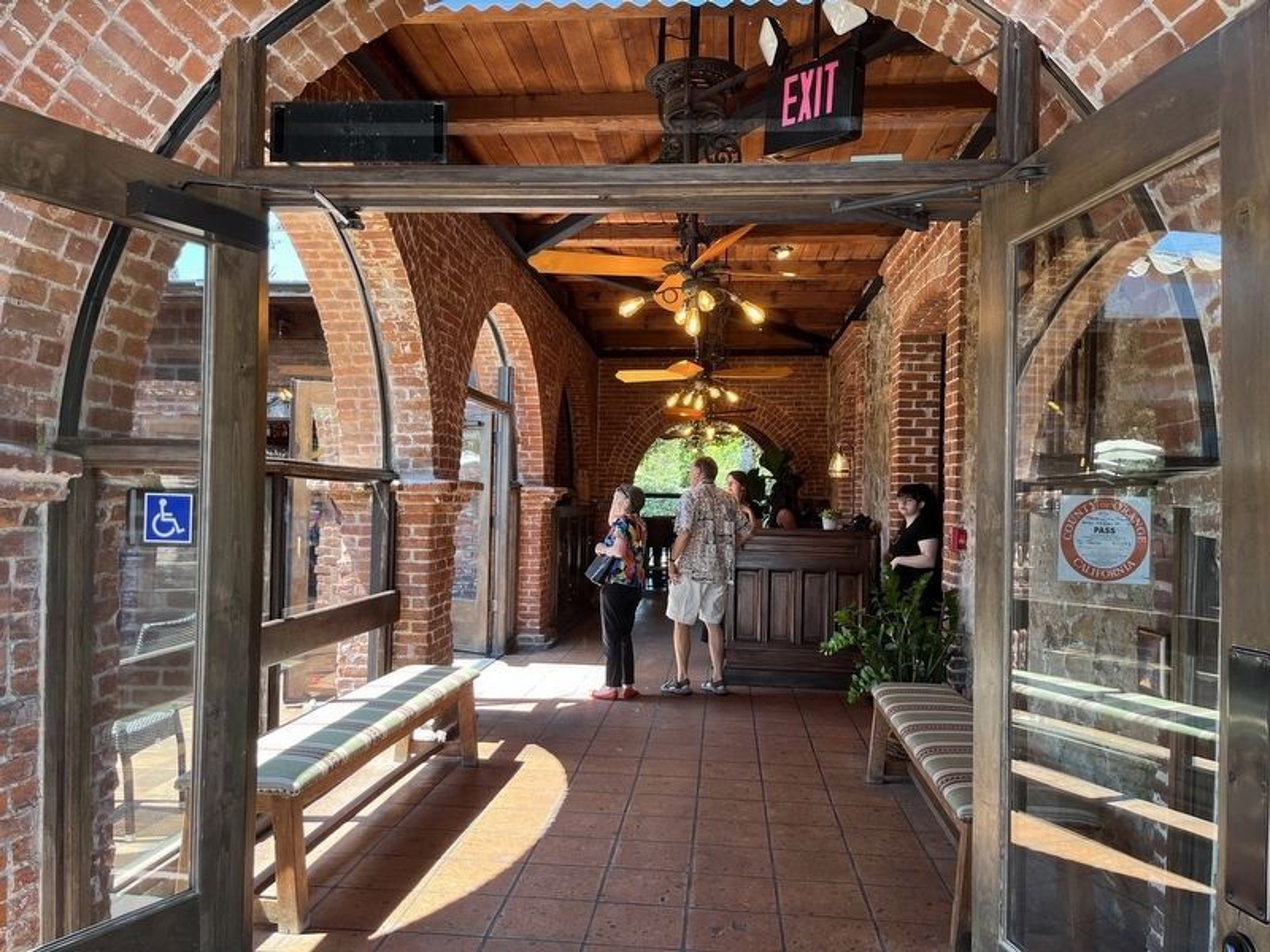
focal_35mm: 26
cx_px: 635
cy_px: 476
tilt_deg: +1.2
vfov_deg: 53.1
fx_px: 954
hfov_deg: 67.3
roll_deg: -1.0
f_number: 1.6
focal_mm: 5.1
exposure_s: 1/120
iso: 80
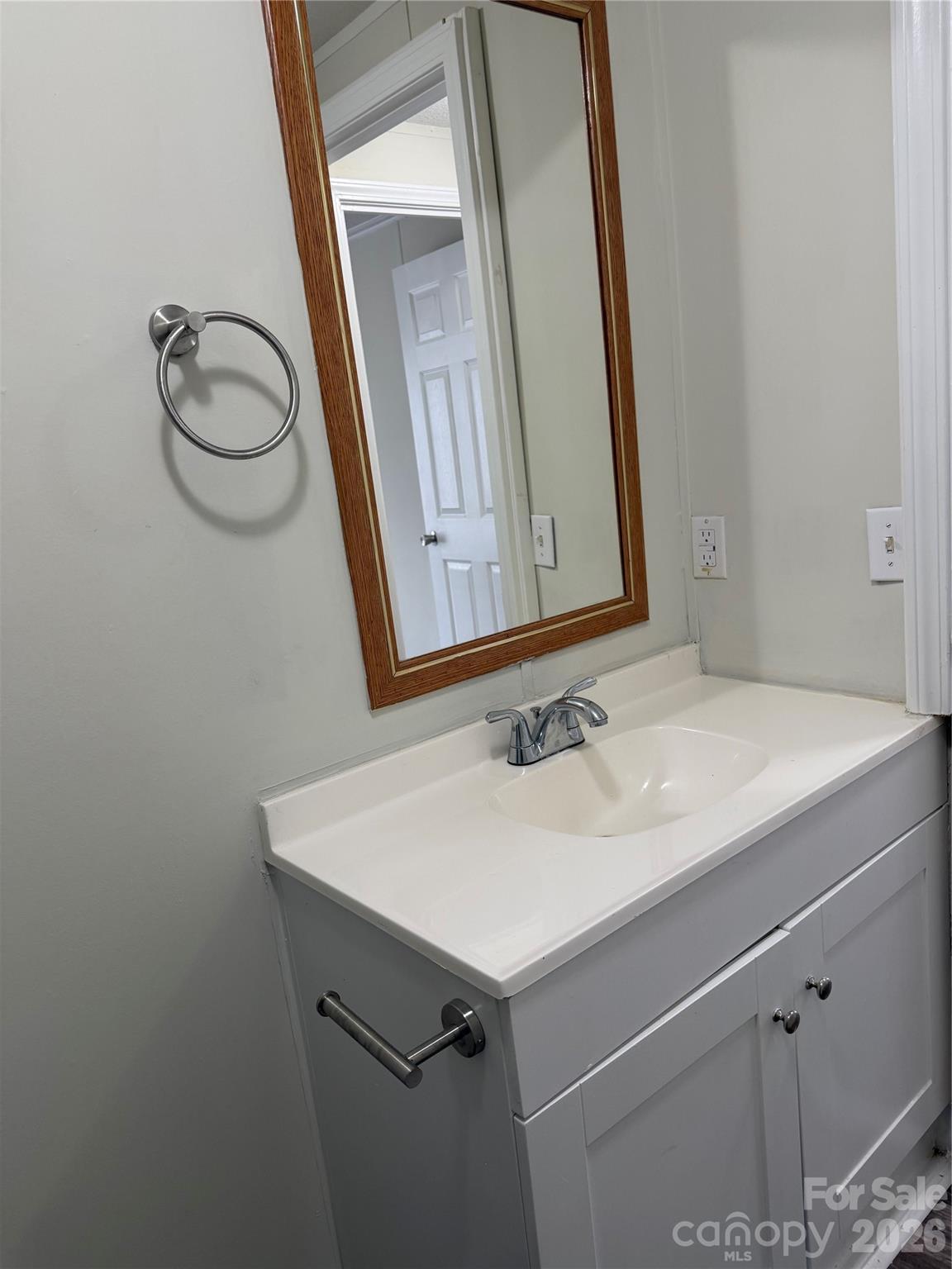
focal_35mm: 24
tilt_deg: -12.6
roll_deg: +6.6
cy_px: 634
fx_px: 880
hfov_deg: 56.8
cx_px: 476
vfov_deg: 71.6
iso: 125
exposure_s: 1/120
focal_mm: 6.76
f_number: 1.78
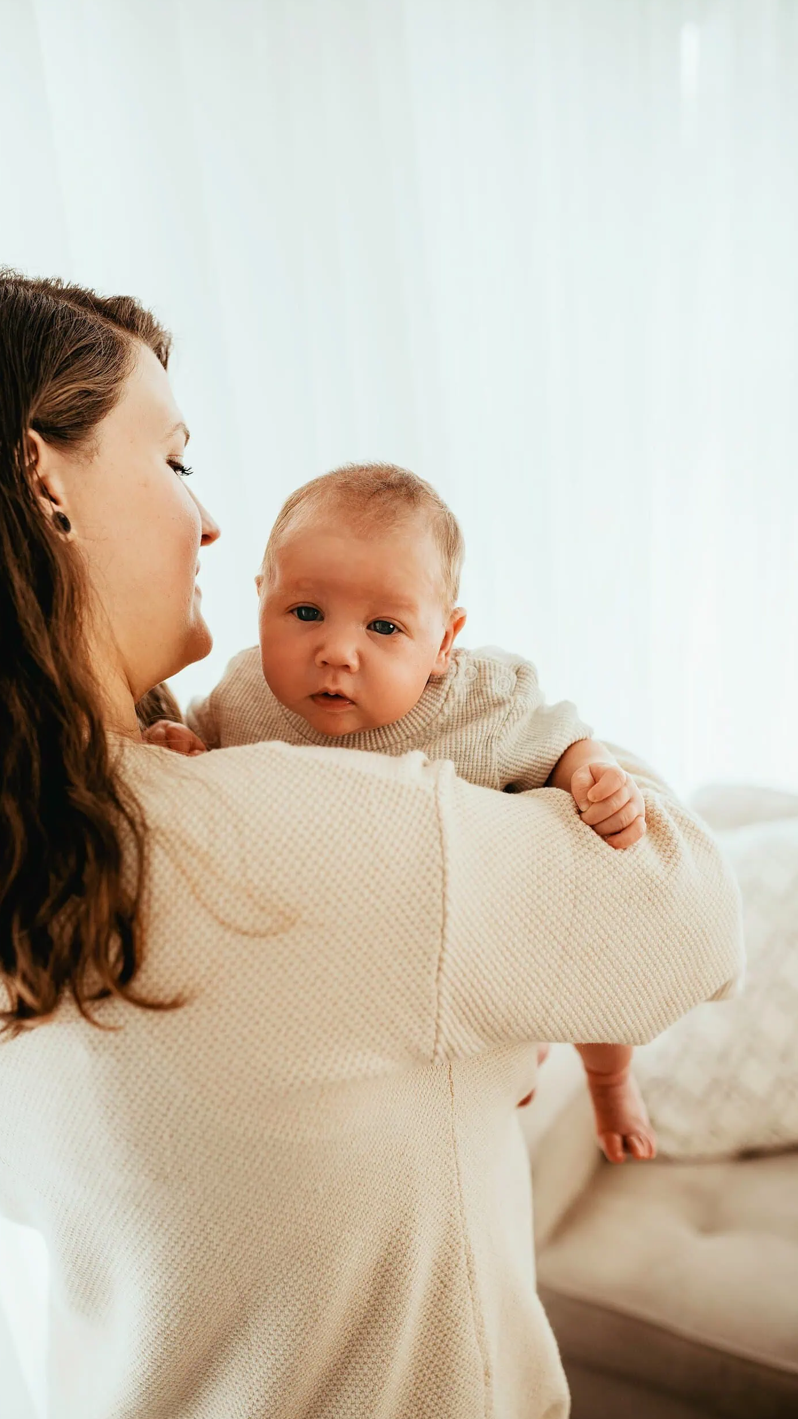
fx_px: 1392
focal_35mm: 37
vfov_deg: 54.0
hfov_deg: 31.9
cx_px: 341
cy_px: 709
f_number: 2.5
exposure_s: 1/250
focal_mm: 35
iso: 360
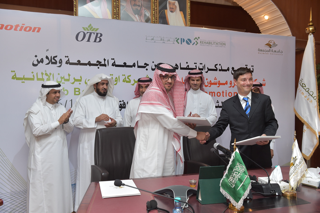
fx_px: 284
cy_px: 106
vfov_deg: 41.0
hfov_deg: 58.8
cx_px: 160
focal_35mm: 32
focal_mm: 32
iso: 2000
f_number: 4.5
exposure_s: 1/200
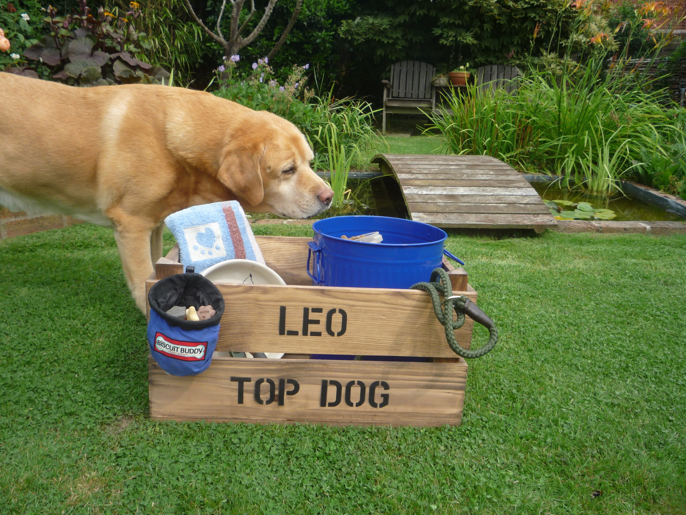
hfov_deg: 60.0
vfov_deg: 46.8
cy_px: 258
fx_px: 595
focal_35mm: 30
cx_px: 343
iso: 100
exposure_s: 1/250
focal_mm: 5.2
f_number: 4
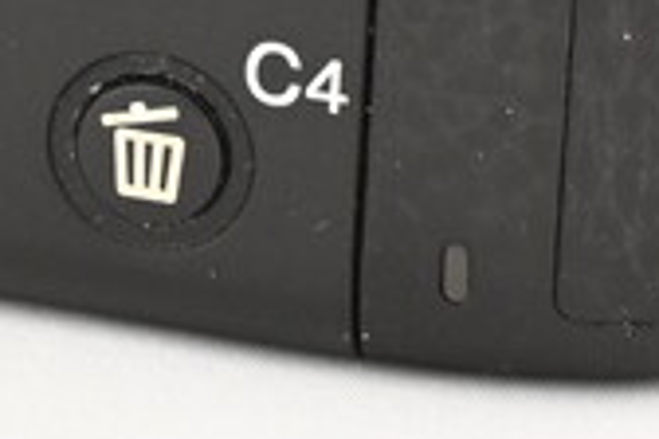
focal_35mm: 284
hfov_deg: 7.0
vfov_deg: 4.6
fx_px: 5205
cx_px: -635
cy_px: -851
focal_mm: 26.5
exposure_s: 1/4
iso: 400
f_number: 8
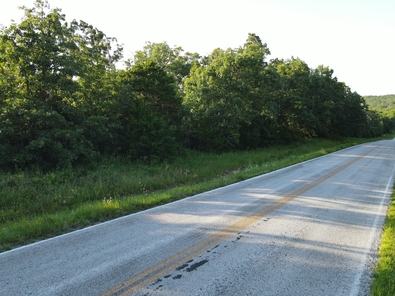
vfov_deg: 56.8
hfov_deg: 71.6
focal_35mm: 24
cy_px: 148
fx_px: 274
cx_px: 198
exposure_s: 1/100
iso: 100
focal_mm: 4.5
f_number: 2.8
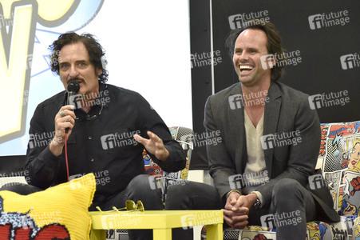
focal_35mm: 200
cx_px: 180
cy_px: 120
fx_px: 1998
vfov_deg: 6.9
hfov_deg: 10.3
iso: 12800
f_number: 8
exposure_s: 1/100
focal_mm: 200
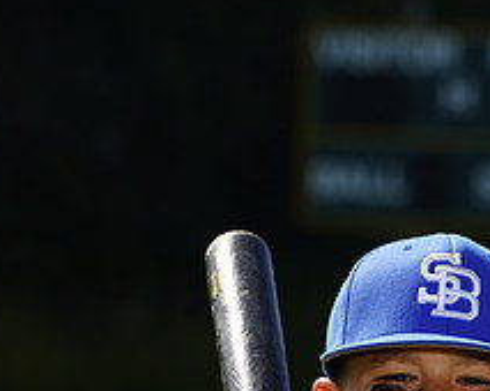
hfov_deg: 3.6
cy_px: 603
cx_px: 411
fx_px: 7853
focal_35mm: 542
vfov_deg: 2.8
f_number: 8
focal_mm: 212
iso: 100
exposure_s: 1/250
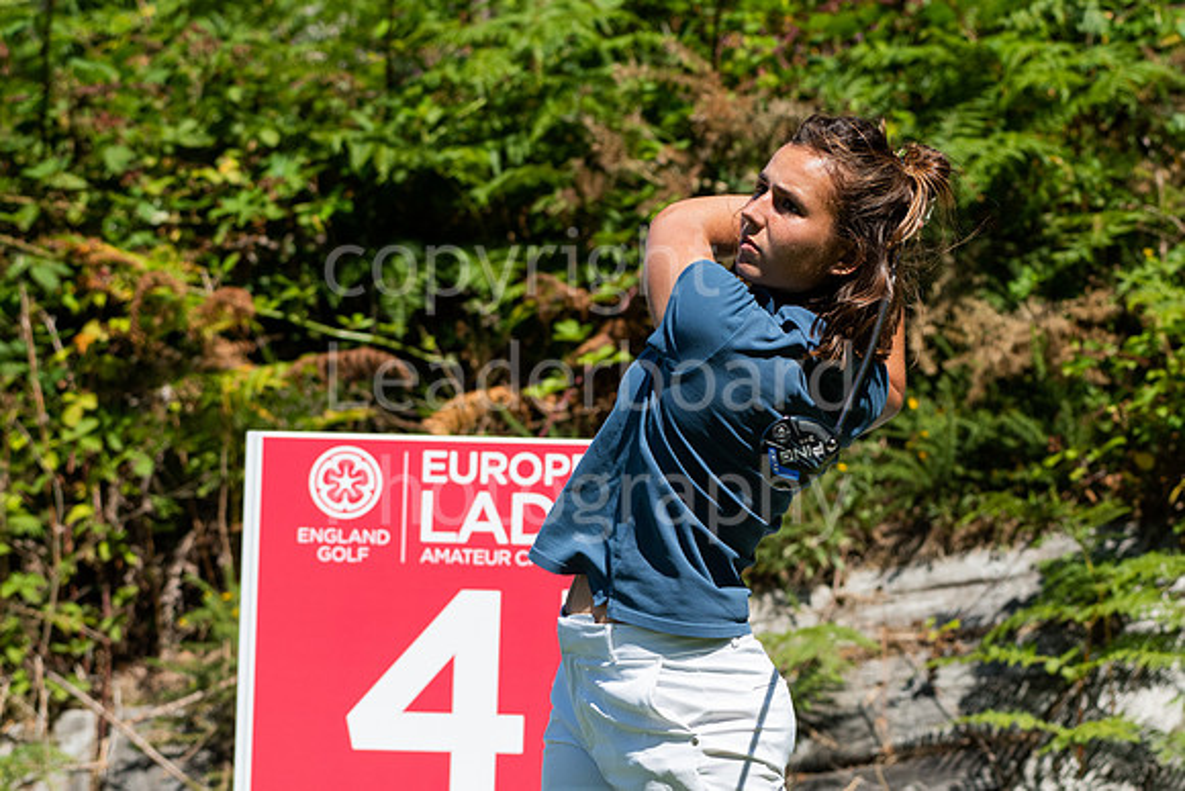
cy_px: 396
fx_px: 9877
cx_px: 592
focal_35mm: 300
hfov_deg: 6.9
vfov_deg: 4.6
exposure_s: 1/2000
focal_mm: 200
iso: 500
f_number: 5.6
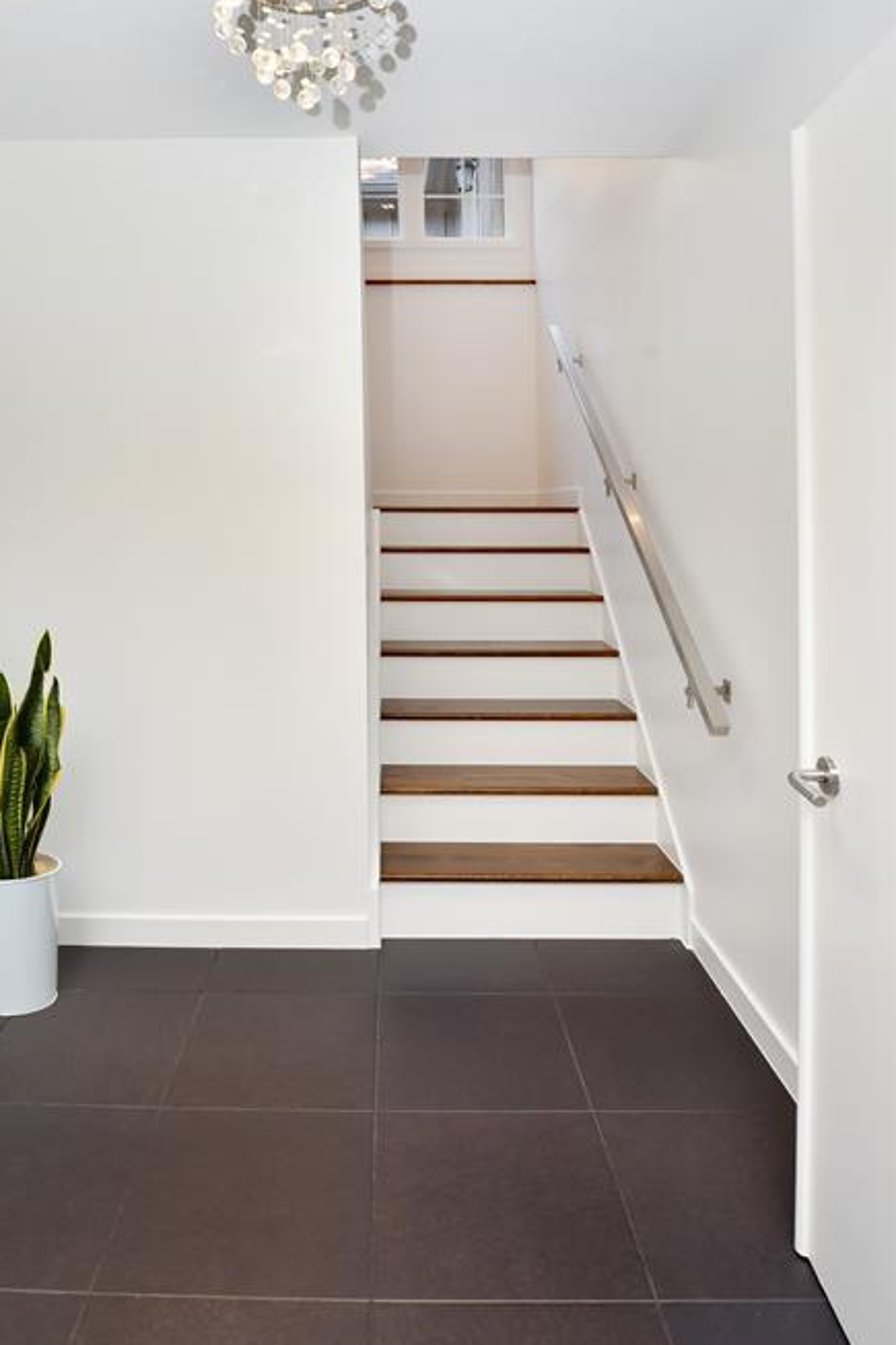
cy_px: 608
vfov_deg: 83.8
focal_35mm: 20
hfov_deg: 61.5
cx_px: 373
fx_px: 747
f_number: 8
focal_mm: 17
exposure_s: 1/60
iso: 640
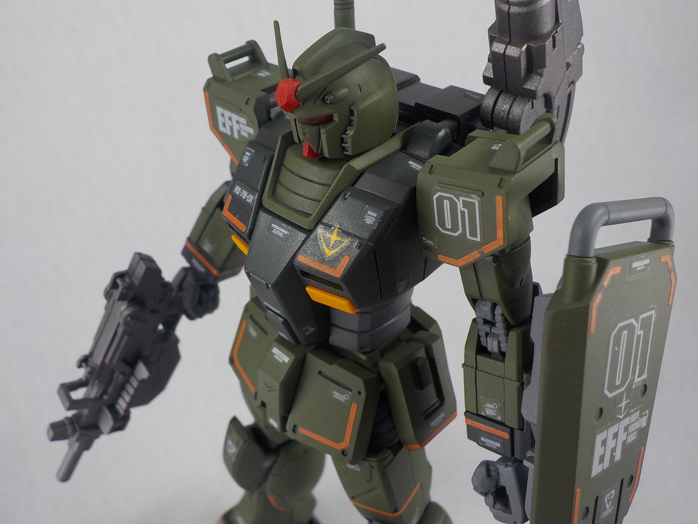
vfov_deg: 46.8
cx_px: 349
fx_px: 605
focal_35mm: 30
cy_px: 262
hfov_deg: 60.0
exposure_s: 1/80
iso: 125
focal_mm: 4.1
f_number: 3.3
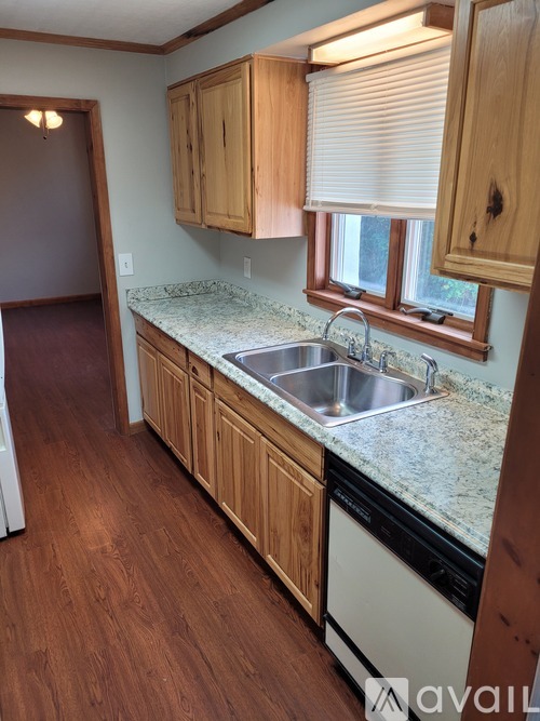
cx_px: 270
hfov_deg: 53.0
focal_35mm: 26
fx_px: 541
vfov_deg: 67.3
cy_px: 360
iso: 125
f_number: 1.8
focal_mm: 5.4
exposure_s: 1/120
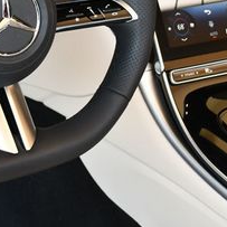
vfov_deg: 13.4
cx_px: 39
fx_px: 957
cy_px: 3
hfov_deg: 13.4
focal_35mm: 129
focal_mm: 24
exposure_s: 1/250
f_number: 4
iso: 500
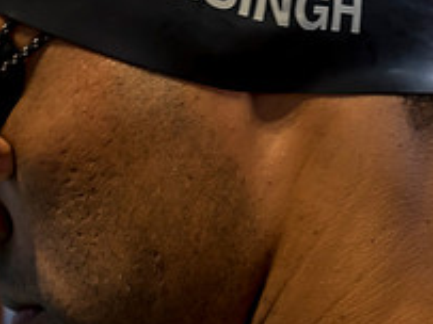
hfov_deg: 10.2
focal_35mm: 194
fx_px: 2425
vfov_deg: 7.6
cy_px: 14
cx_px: 273
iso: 800
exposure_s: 1/125
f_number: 2.8
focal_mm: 34
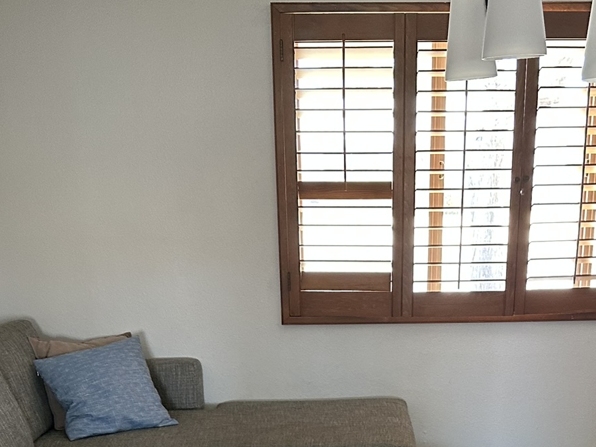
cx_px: 355
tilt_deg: -18.6
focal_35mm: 55
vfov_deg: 24.7
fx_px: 947
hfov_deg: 34.8
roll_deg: +1.1
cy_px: 496
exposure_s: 1/60
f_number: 1.78
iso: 400
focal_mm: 6.86
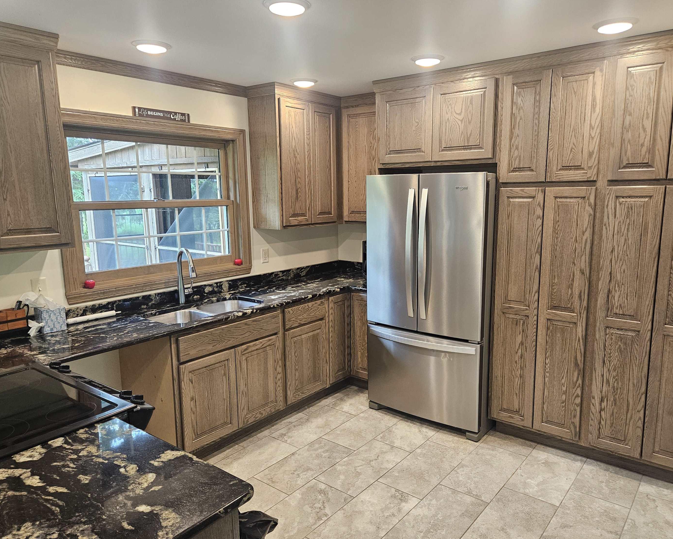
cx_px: 366
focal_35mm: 25
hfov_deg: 68.0
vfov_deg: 56.8
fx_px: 498
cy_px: 280
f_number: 1.8
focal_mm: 5.4
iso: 200
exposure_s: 1/120
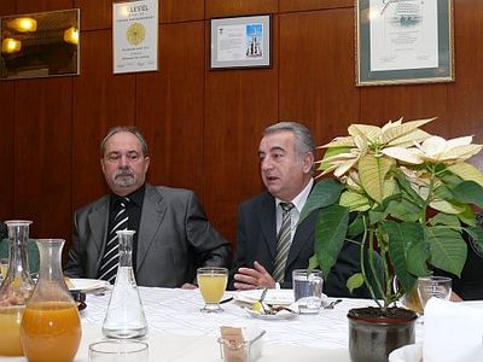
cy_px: 181
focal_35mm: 51
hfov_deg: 37.5
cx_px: 242
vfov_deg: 28.6
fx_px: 712
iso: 100
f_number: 3.2
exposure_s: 1/30
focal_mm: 9.4
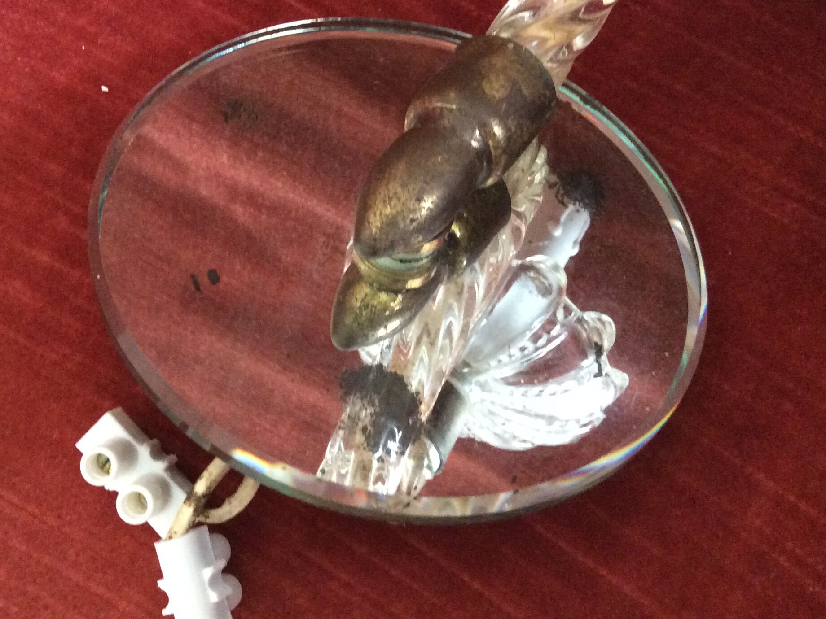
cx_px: 345
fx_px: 1074
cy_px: 261
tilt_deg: -78.8
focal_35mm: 45
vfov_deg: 32.1
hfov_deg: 41.9
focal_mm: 3.3
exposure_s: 1/25
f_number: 2.4
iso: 320
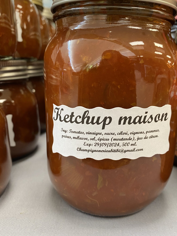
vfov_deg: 55.3
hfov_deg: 42.9
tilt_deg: -14.8
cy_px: 129
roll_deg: -0.7
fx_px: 225
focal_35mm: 33
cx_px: 98
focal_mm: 4.25
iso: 125
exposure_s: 1/60
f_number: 1.8
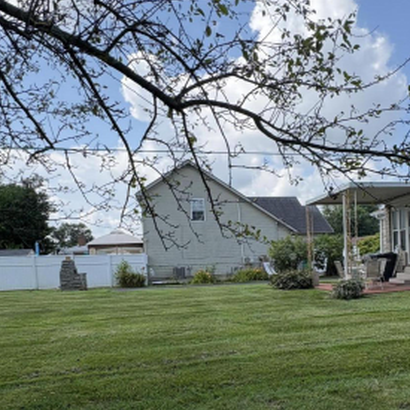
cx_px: 281
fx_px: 402
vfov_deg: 52.7
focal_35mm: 30
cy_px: 282
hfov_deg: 52.7
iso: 50
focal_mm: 2.22
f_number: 2.2
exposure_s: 1/1020
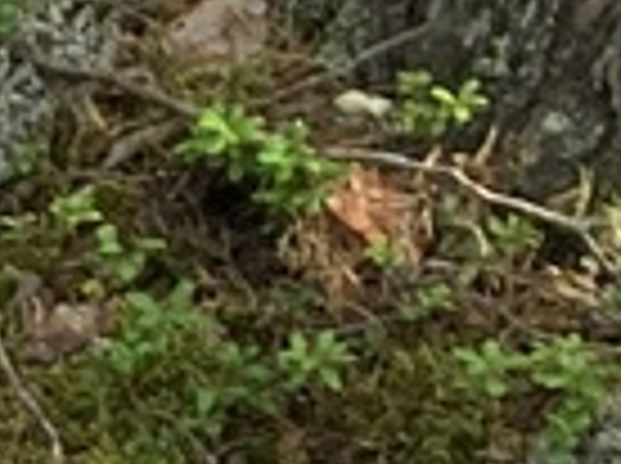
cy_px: 1550
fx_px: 4298
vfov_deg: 5.6
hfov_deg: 7.6
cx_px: -956
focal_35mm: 240
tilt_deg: -46.5
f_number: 2.4
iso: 25
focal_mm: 3.3
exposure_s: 1/167
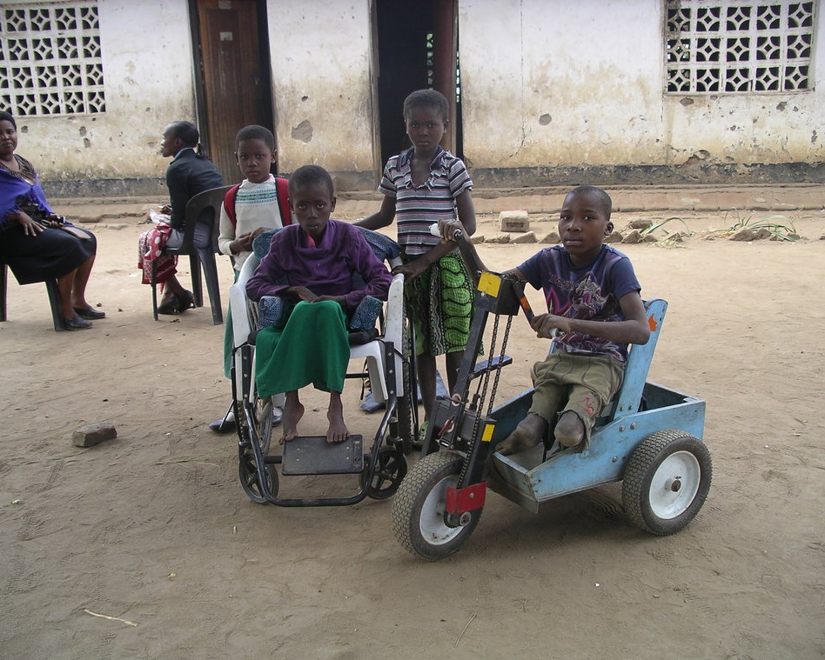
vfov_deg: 38.2
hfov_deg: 46.8
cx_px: 395
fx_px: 953
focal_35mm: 39
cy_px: 333
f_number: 2.8
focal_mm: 7.8
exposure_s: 1/144
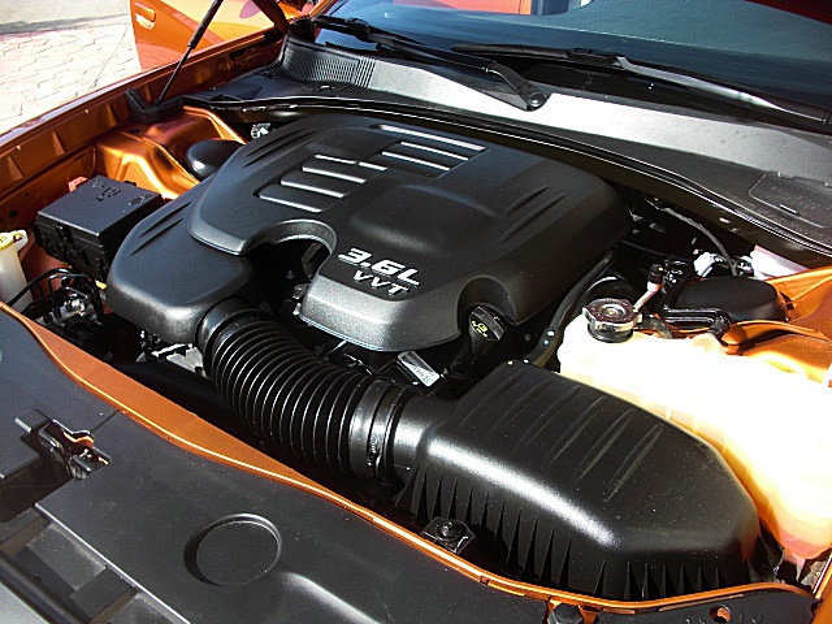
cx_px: 416
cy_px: 312
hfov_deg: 51.4
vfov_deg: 39.7
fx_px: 865
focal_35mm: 36
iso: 50
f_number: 2.8
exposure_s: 1/250
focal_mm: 6.3
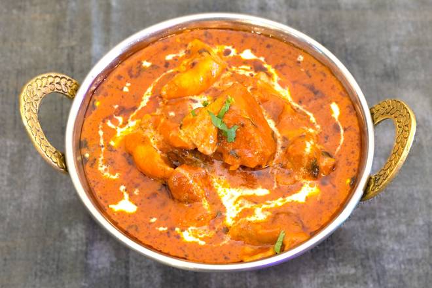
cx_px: 216
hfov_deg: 31.0
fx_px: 780
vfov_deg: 20.9
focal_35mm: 65
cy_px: 144
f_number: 8
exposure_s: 1.3
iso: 125
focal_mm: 65
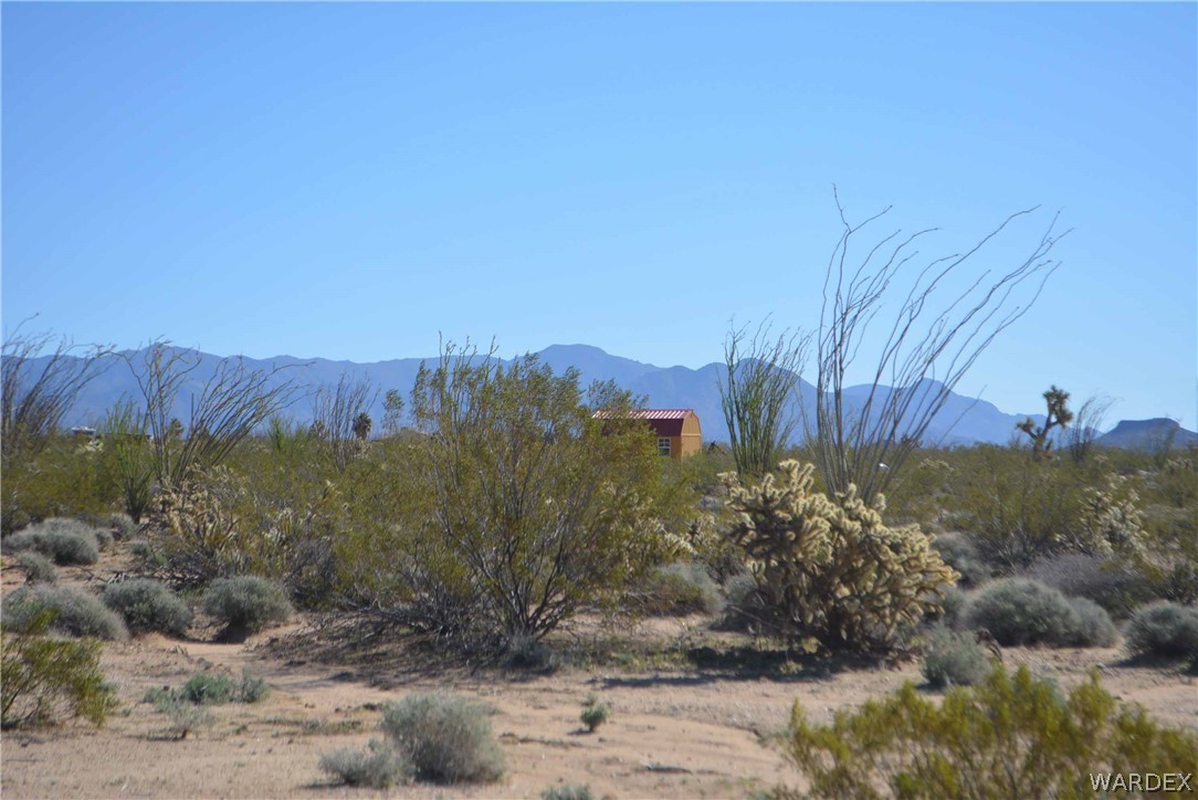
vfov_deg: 16.6
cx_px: 599
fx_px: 2747
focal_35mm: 82
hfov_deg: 24.6
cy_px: 400
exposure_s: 1/1600
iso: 400
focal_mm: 55
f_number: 7.1
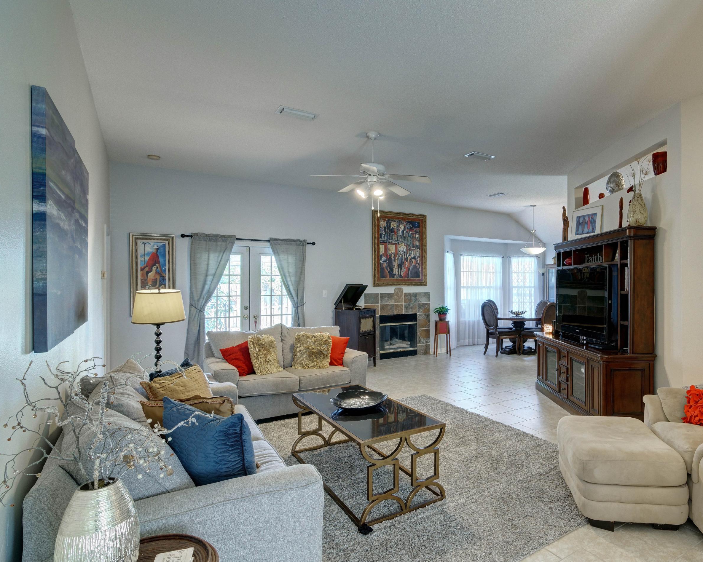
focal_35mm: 19
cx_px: 444
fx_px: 395
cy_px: 282
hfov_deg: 81.6
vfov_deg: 70.8
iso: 400
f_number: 8
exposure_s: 1/30
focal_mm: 11
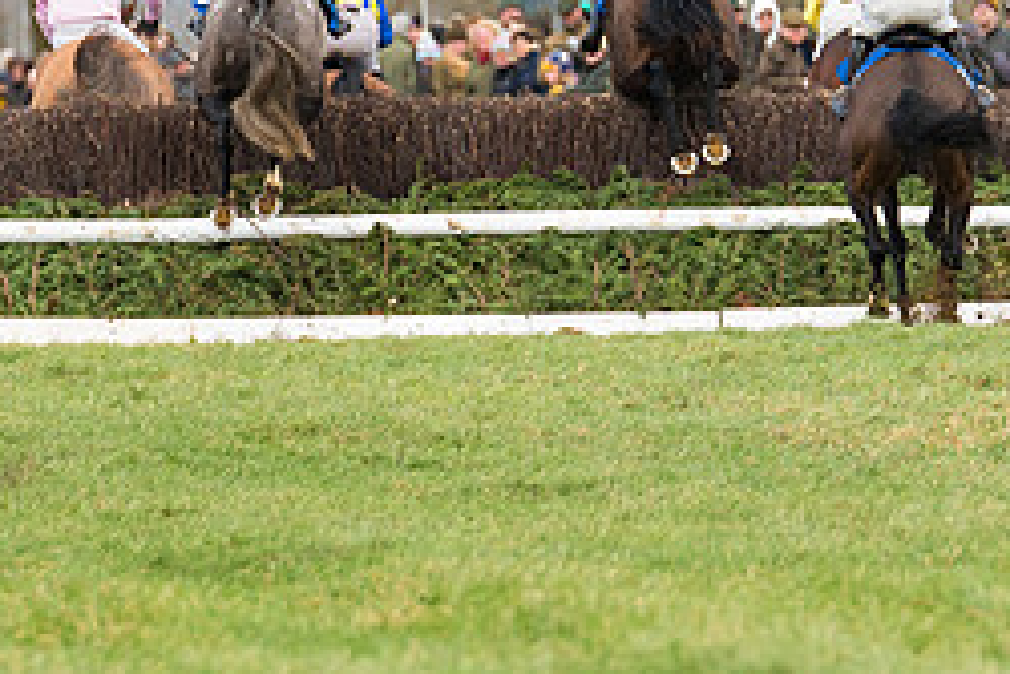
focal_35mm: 1043
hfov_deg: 2.0
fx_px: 29278
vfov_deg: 1.3
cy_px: 30
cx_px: 715
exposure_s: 1/1000
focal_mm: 300
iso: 800
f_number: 4
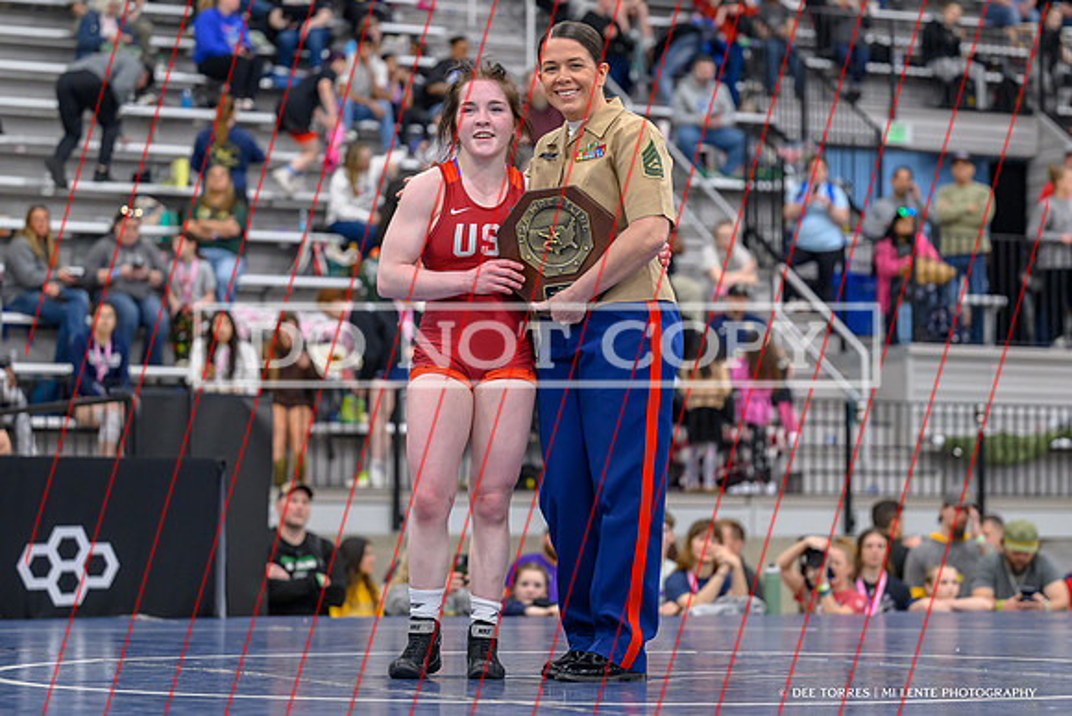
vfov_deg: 12.7
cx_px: 567
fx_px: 3204
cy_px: 302
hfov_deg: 19.0
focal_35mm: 108
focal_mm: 88
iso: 1800
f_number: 2.8
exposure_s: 1/800
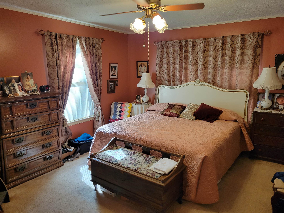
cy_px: 106
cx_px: 142
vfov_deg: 53.1
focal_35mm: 26
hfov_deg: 67.3
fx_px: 213
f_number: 1.8
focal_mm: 5.4
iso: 320
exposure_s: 1/120
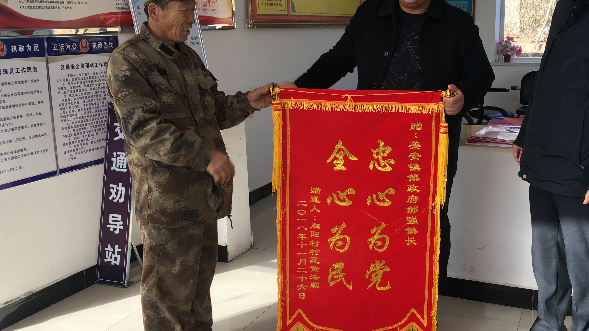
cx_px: 364
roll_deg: +1.3
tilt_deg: -11.2
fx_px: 625
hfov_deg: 50.0
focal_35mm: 40
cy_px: 153
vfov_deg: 29.7
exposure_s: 1/110
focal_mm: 4.15
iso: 25
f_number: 2.2
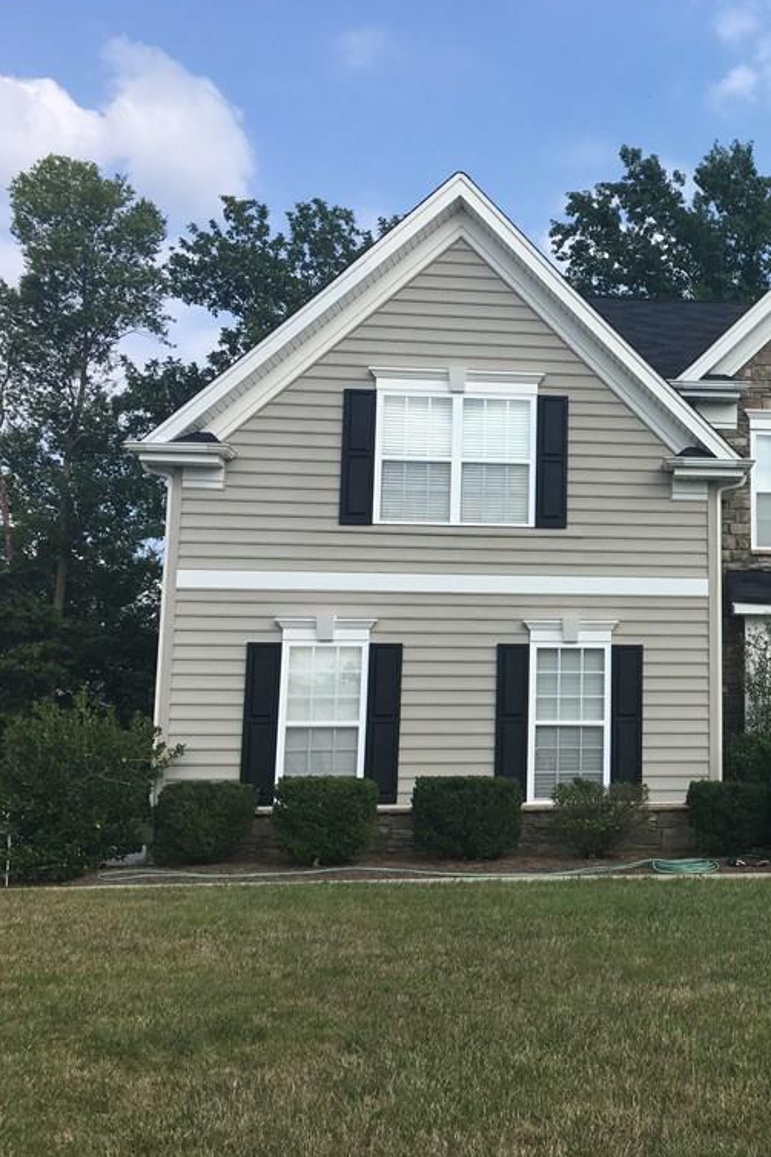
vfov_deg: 47.4
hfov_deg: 30.5
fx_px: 1317
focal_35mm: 41
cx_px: 759
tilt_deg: +8.8
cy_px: 573
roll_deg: +0.8
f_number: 2.2
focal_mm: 4.15
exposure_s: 1/1282
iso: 25
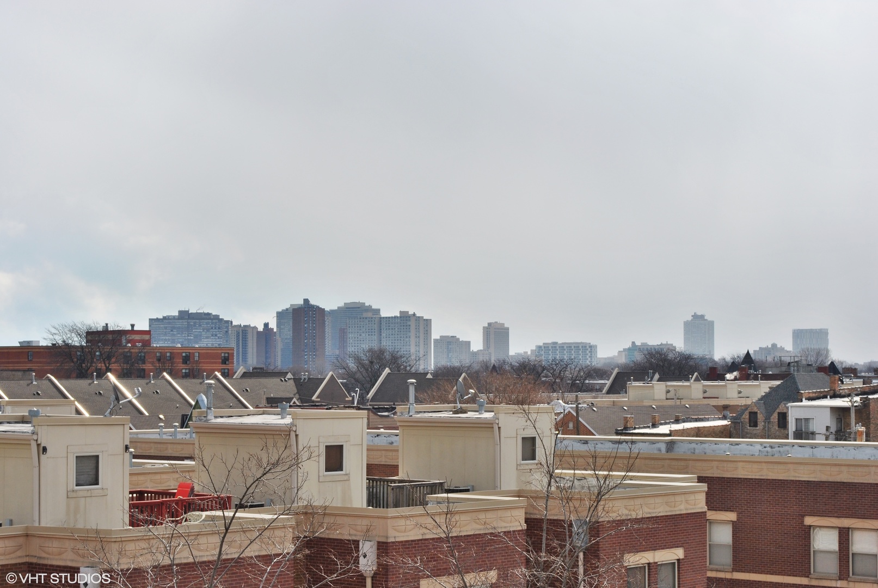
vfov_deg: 16.6
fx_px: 2015
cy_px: 294
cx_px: 439
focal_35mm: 82
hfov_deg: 24.6
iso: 100
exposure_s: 1/200
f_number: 14
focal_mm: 55
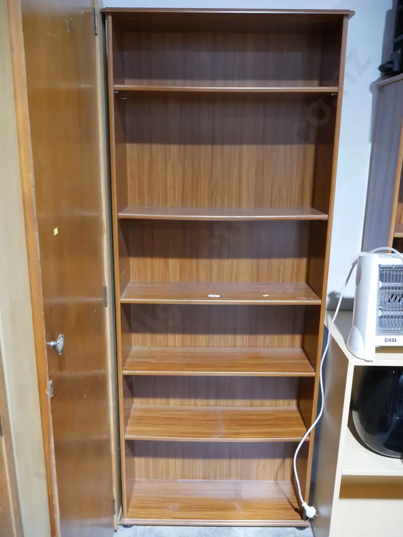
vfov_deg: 63.4
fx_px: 434
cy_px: 268
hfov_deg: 49.8
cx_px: 202
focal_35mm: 28
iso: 2000
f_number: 4
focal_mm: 14
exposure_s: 1/60
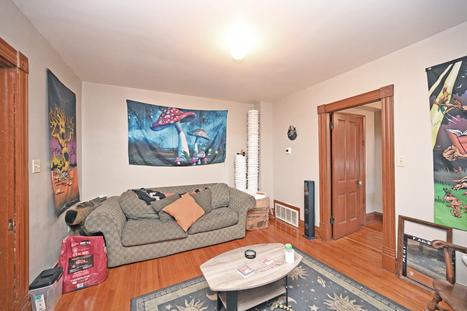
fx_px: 182
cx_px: 234
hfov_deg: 104.3
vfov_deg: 81.2
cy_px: 156
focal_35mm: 14
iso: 2200
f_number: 4
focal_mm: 14
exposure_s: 1/60
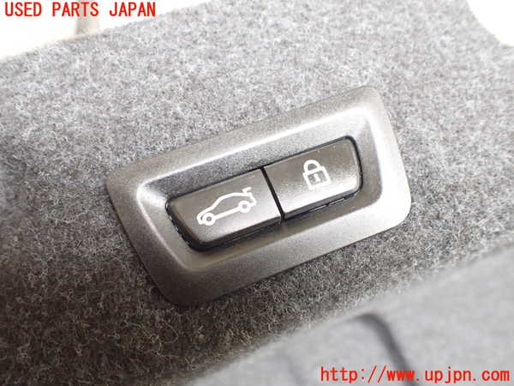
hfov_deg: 60.0
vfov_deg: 46.8
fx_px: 445
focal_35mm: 30
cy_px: 193
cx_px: 257
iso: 800
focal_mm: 5.4
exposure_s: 1/125
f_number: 2.3
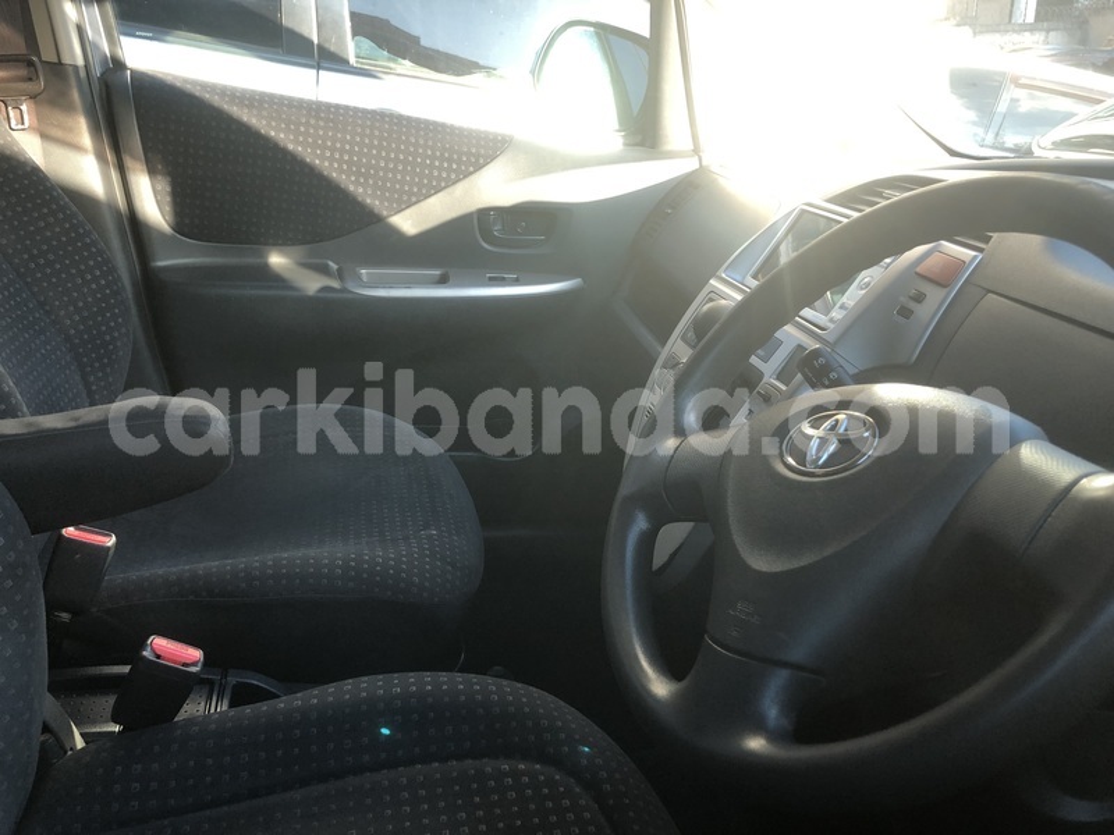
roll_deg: +2.2
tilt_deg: -24.2
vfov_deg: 49.7
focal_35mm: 28
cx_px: 557
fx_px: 901
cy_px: 418
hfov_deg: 63.4
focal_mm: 3.99
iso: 25
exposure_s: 1/40
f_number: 1.8
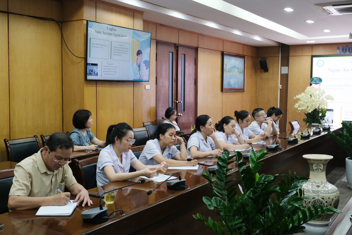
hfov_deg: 47.4
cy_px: 118
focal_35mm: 41
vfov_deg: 32.6
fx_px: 401
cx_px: 176
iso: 1000
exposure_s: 1/60
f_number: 4.4
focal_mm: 27.1
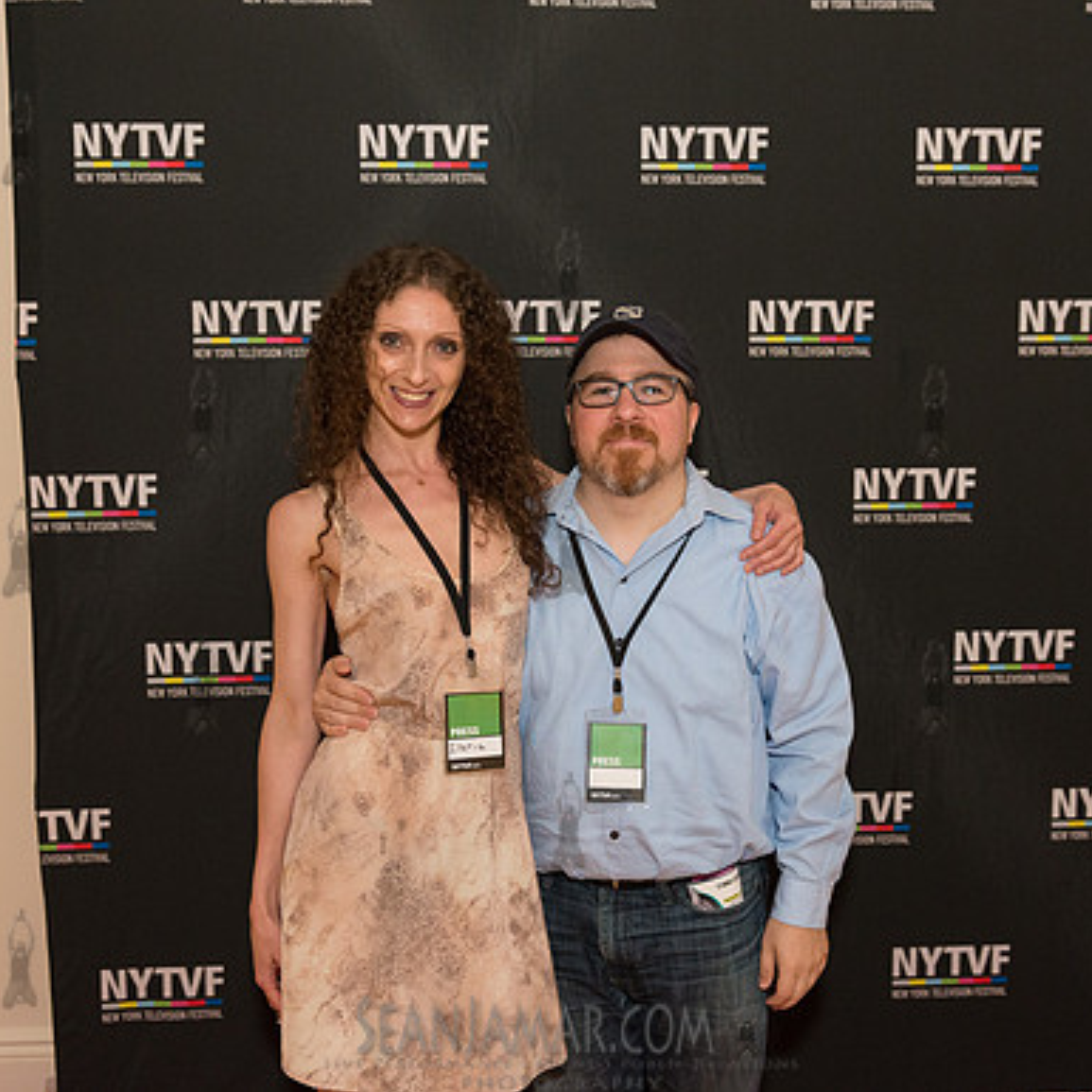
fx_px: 1463
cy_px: 546
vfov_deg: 40.9
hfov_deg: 40.9
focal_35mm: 41
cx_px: 567
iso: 3200
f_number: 4
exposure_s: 1/640
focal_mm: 32
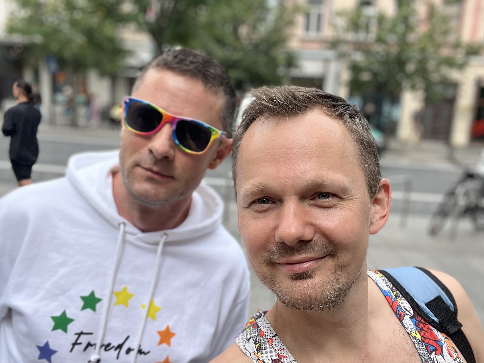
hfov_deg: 58.4
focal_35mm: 31
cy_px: 185
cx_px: 241
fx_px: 433
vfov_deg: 45.4
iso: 32
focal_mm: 2.71
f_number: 2.2
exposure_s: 1/294
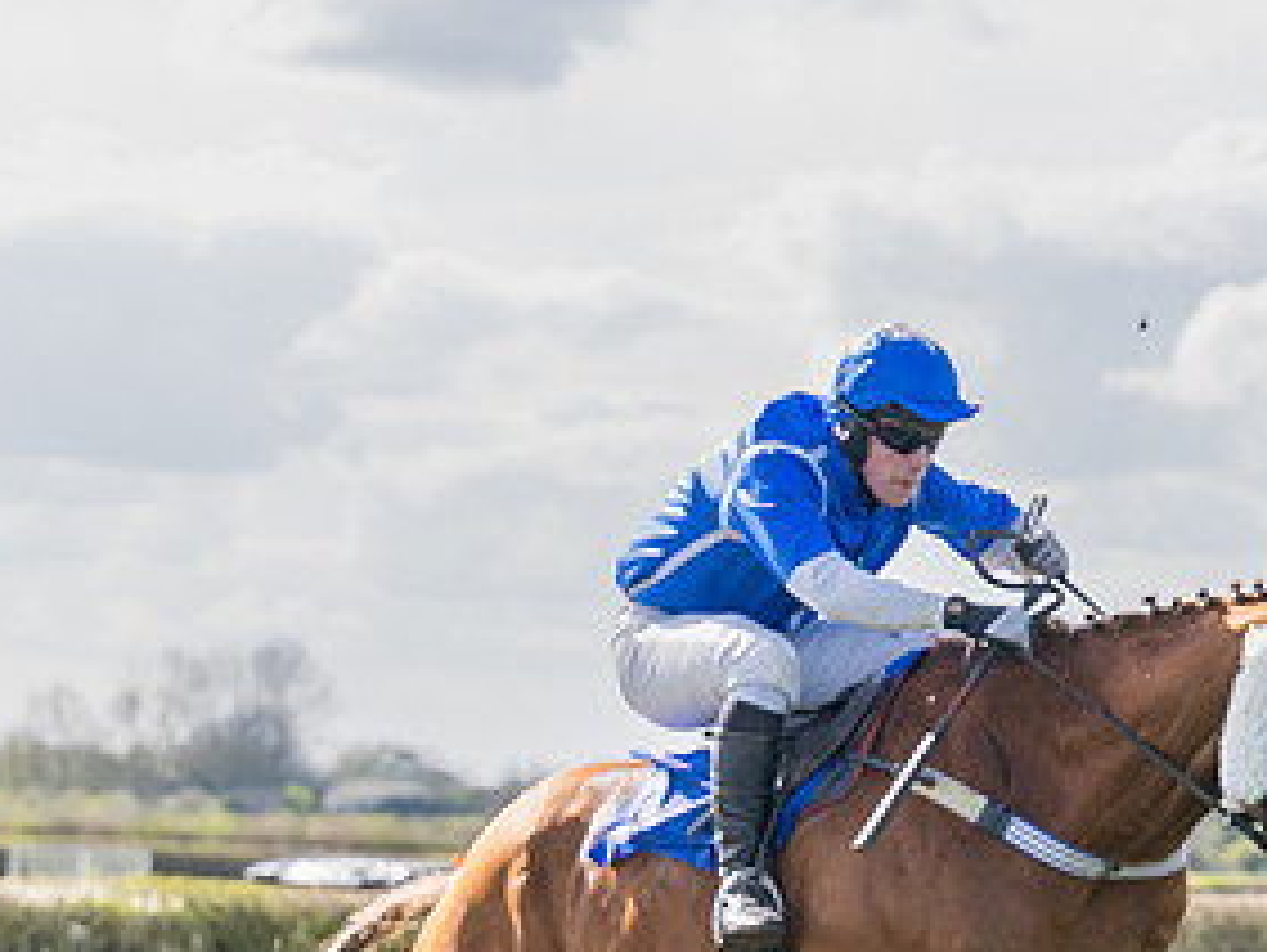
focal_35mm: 215
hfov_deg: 9.2
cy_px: 830
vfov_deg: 6.9
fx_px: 7876
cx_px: 989
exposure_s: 1/2000
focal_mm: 74
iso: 400
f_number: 4
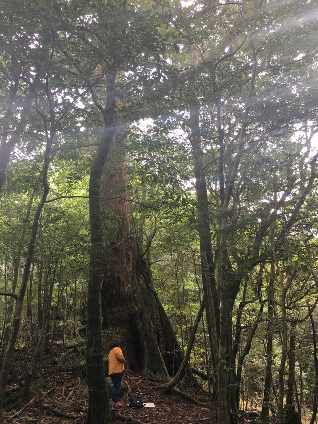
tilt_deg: +32.0
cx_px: 159
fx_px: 355
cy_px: 212
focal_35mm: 29
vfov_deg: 61.7
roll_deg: +3.6
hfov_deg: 48.2
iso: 25
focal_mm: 4.15
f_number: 2.2
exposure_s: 1/15
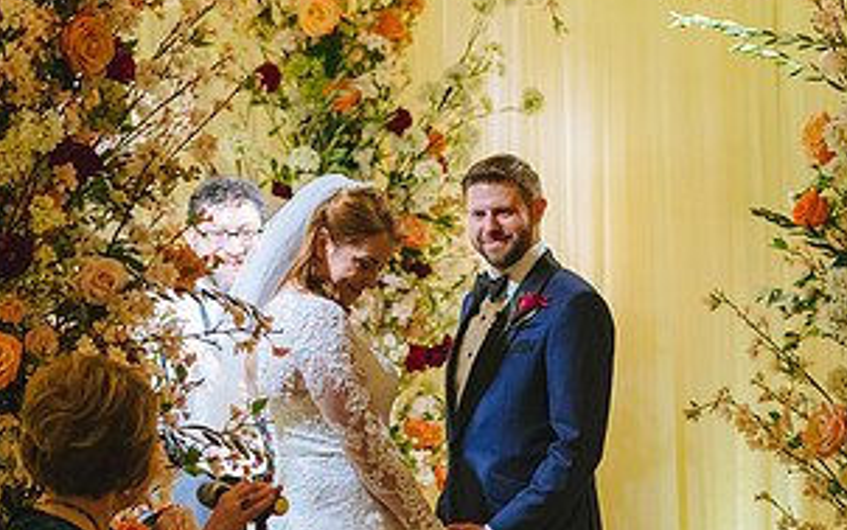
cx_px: 380
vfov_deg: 6.8
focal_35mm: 192
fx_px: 4434
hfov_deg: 10.9
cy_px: 370
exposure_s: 1/125
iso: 1600
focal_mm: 85
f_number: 2.8
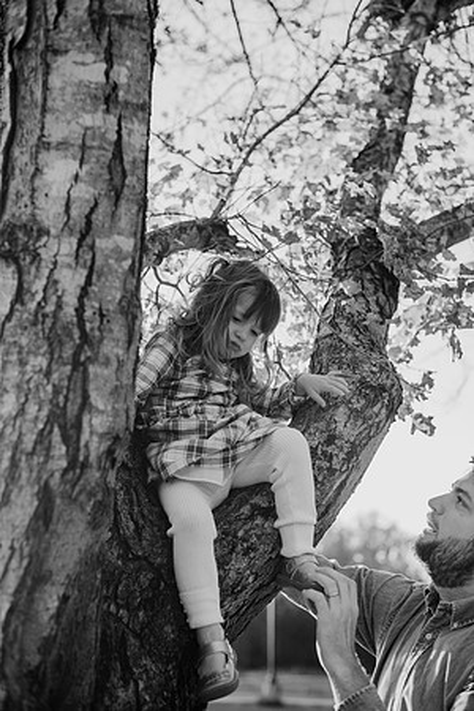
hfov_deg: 27.0
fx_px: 987
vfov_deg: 39.6
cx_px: 237
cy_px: 356
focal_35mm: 50
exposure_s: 1/2000
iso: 500
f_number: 2.8
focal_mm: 50
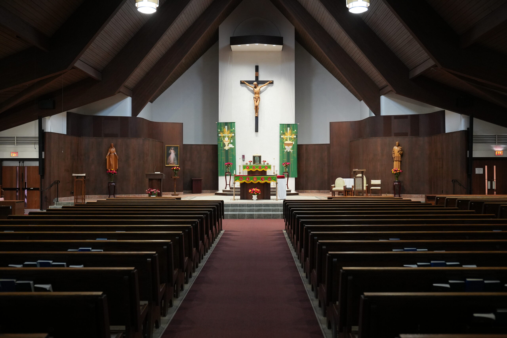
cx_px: 254
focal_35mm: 34
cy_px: 169
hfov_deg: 55.3
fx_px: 484
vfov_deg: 38.5
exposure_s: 1/160
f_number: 2.2
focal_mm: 22.9
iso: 1600
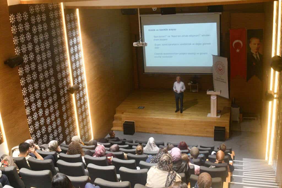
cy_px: 94
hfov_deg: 46.4
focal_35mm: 42
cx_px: 141
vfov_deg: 31.9
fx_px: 329
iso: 6400
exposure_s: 1/125
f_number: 5.6
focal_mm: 28
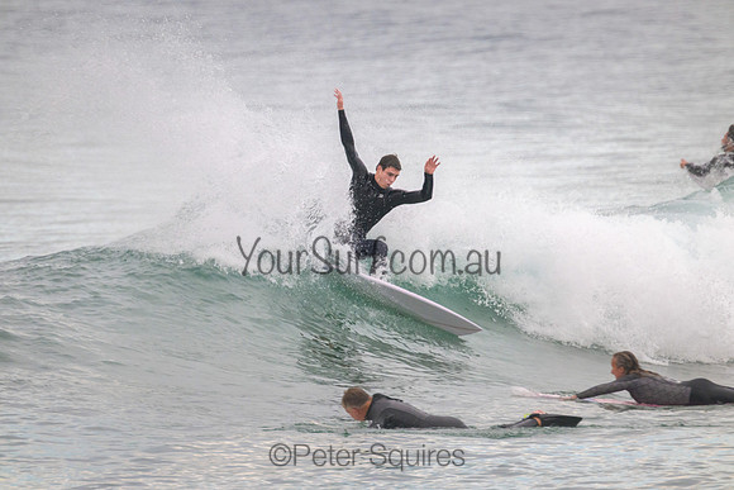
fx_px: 16314
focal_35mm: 800
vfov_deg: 1.7
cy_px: 245
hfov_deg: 2.6
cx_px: 367
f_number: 11
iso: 2200
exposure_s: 1/320
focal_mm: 800
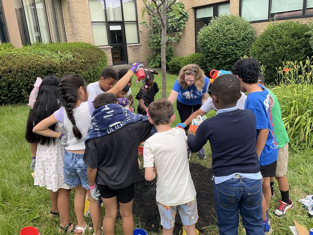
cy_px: 118
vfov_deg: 48.2
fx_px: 262
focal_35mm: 29
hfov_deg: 61.7
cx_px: 156
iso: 25
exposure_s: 1/406
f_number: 1.8
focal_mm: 3
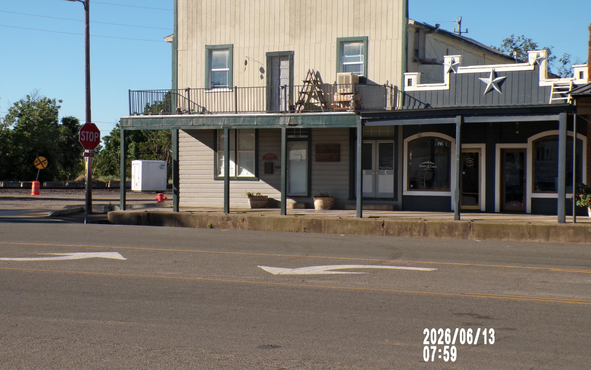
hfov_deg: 34.0
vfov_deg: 21.6
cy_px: 170
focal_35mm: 60
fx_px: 966
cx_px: 295
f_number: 5.5
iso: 100
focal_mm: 10.1
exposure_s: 1/400
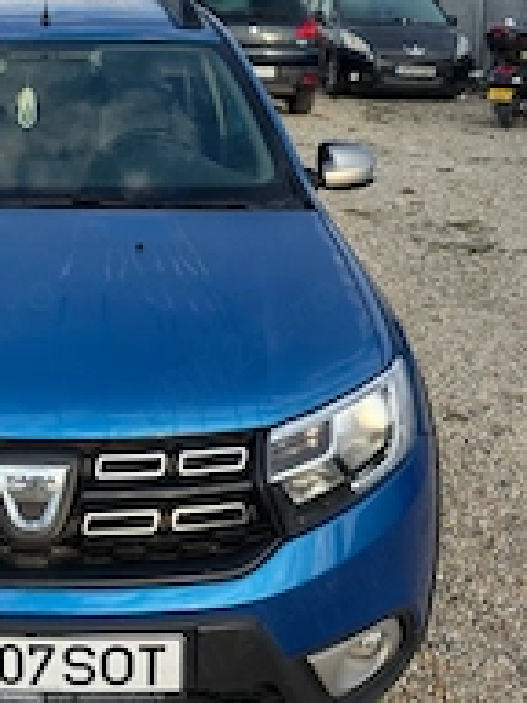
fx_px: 1015
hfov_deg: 27.6
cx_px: 11
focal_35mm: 50
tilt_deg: -7.4
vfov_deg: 36.7
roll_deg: -1.7
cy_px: 124
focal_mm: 6.76
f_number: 1.78
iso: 64
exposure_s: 1/1623
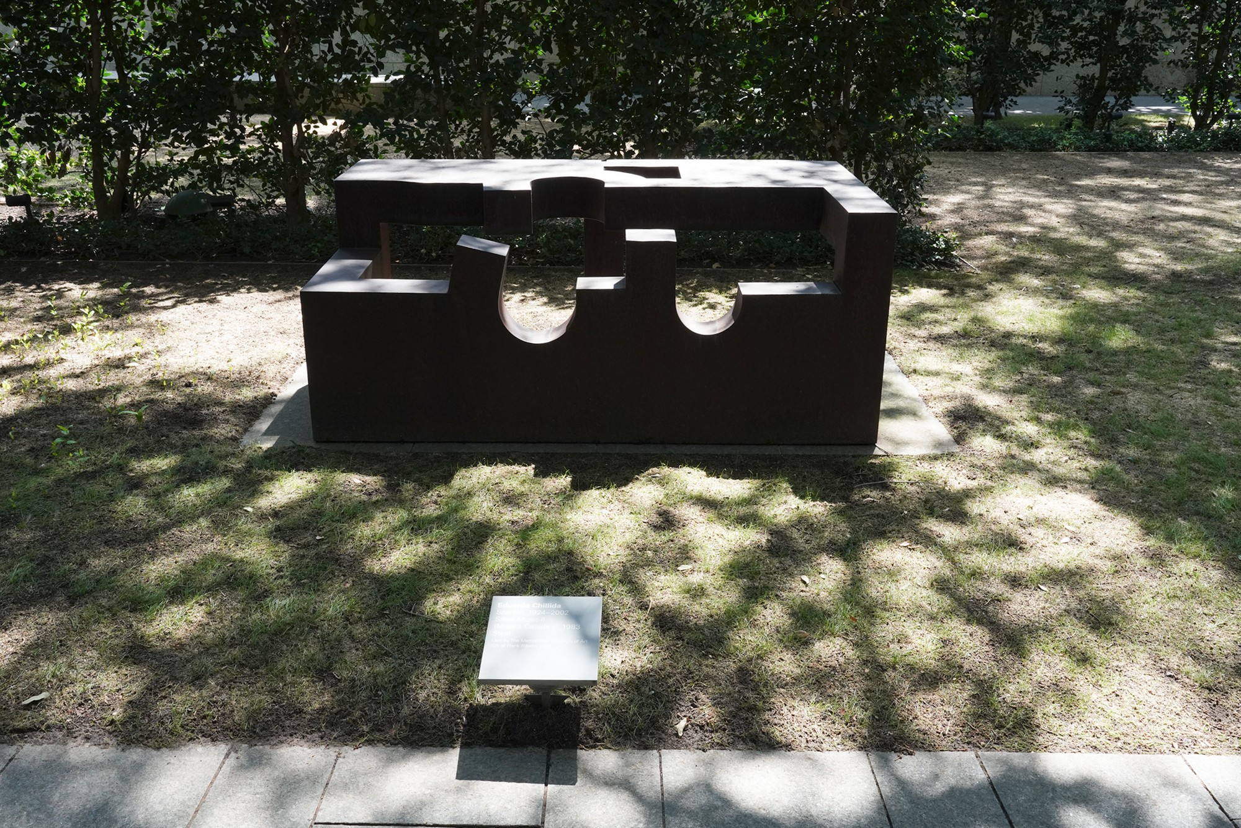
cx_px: 620
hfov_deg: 58.7
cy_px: 414
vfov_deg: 41.1
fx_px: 1103
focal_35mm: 32
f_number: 18
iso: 1250
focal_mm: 32
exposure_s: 1/100
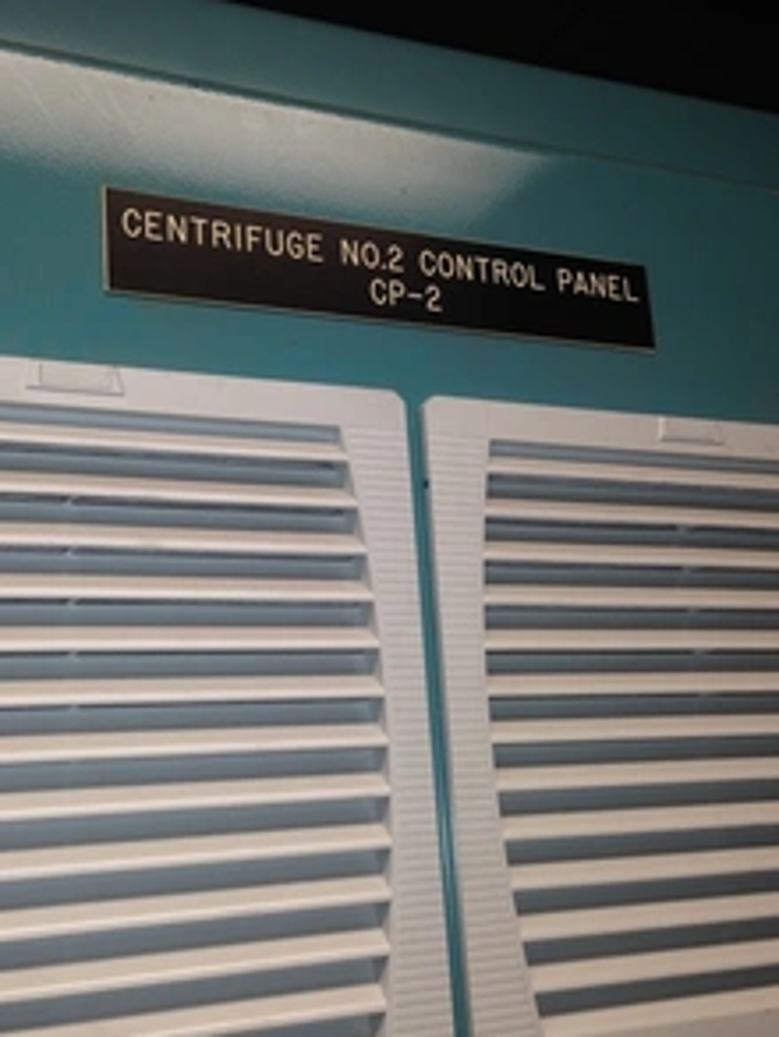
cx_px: 368
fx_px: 1349
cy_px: 513
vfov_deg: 42.1
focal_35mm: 45
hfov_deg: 32.2
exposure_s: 1/30
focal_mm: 4.12
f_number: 2.4
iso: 50
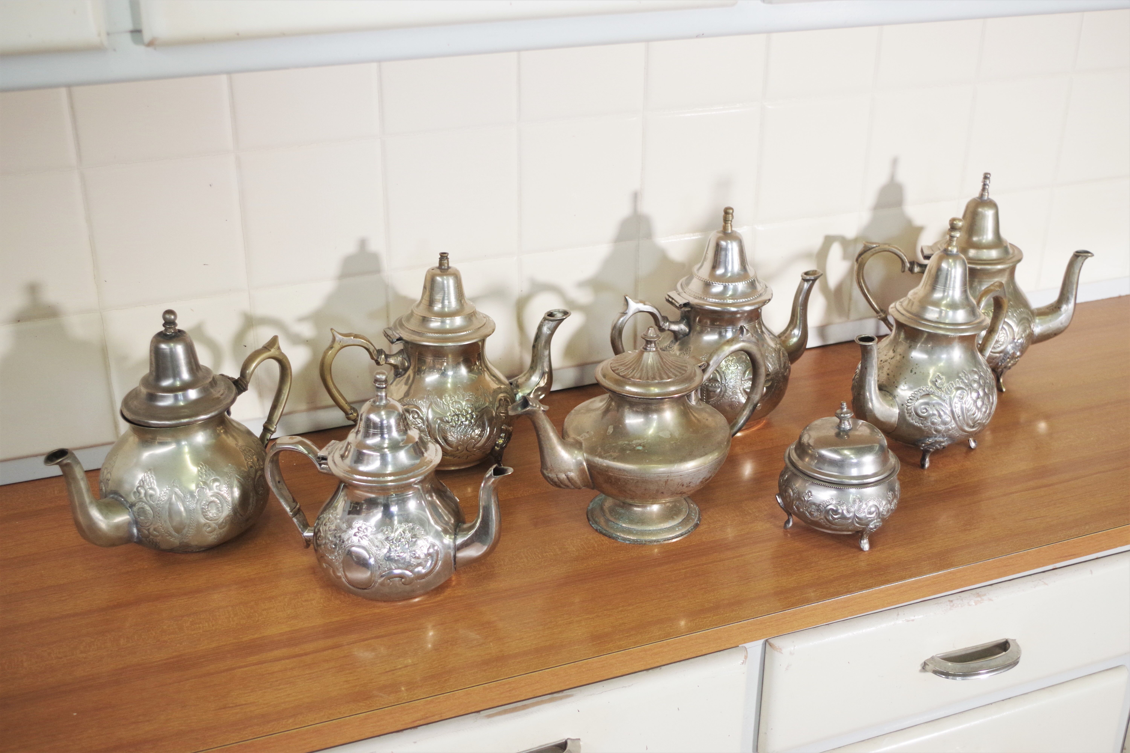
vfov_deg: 31.9
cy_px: 376
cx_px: 565
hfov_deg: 46.4
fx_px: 1318
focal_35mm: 42
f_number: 4
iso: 800
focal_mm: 28.13
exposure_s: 1/50
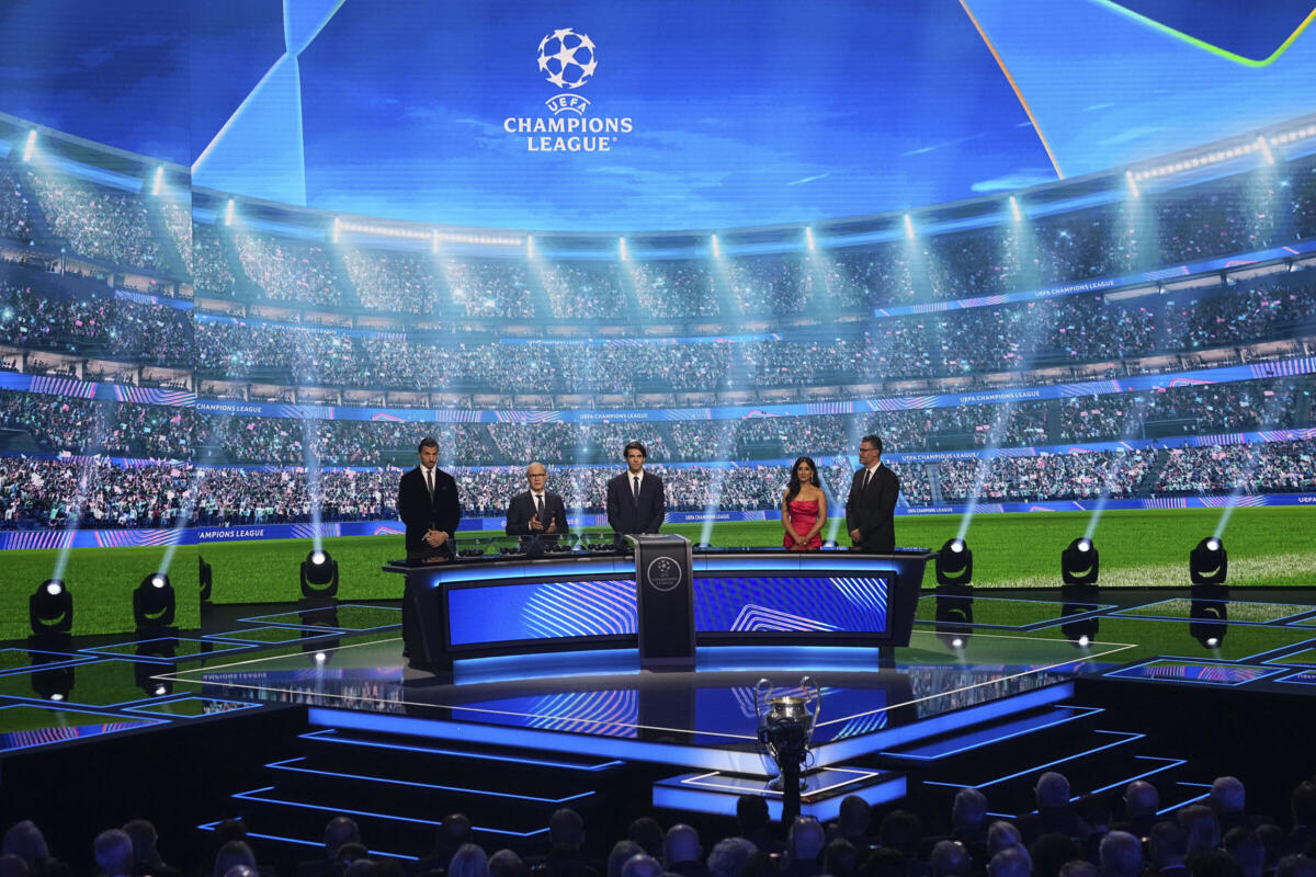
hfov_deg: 28.8
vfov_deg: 19.5
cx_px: 658
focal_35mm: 70
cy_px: 438
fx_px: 2559
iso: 3200
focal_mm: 70
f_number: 5.6
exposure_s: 1/320
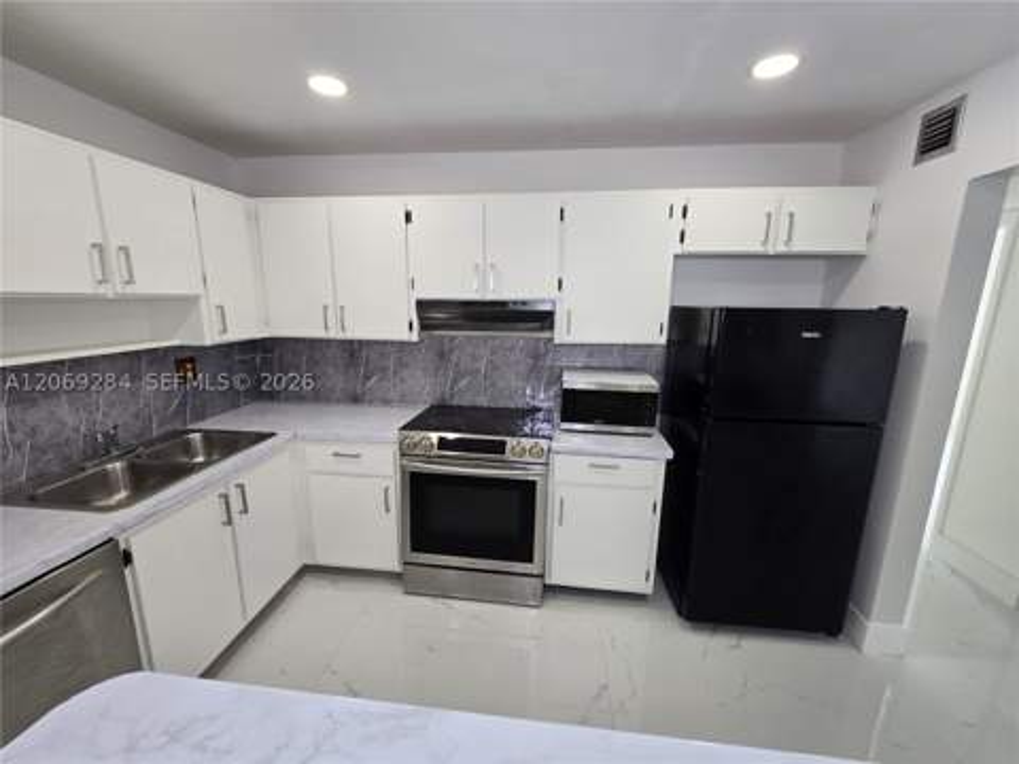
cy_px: 382
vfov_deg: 89.9
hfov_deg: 106.2
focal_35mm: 13
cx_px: 510
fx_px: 383
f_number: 2.2
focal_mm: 2.2
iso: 64
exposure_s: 1/60
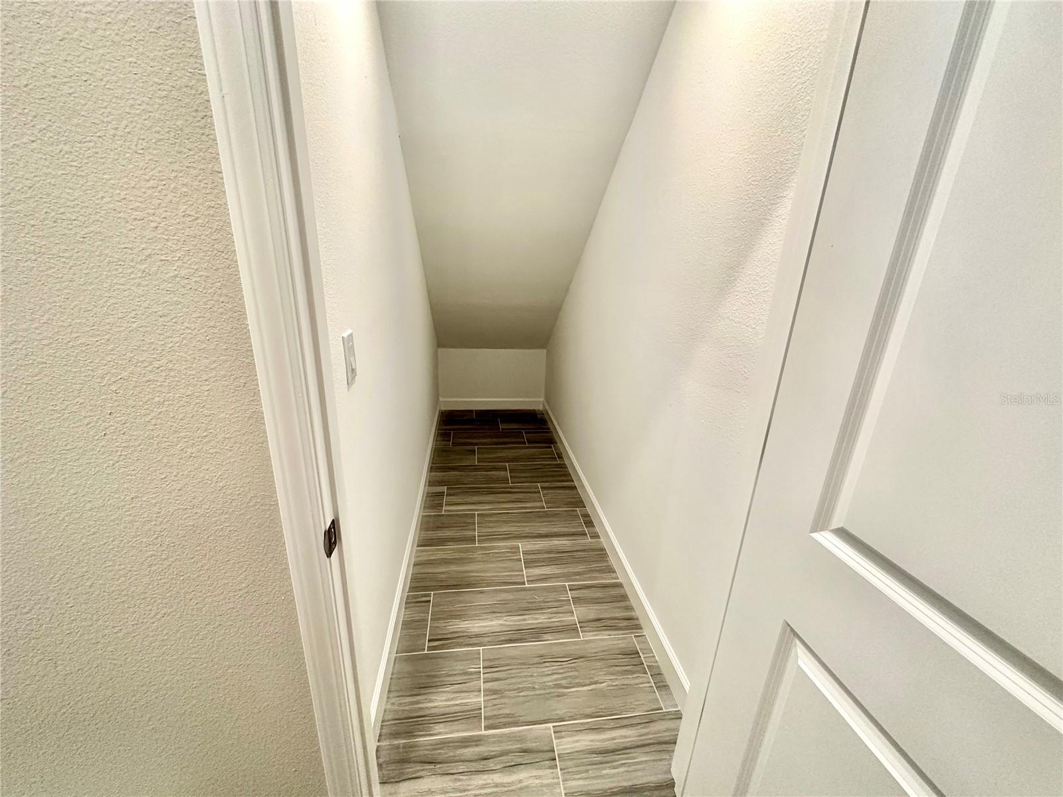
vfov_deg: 85.7
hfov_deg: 102.1
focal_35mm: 14
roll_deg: -2.3
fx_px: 430
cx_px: 532
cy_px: 398
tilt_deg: -18.7
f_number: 2.2
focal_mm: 2.22
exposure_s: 1/120
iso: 250
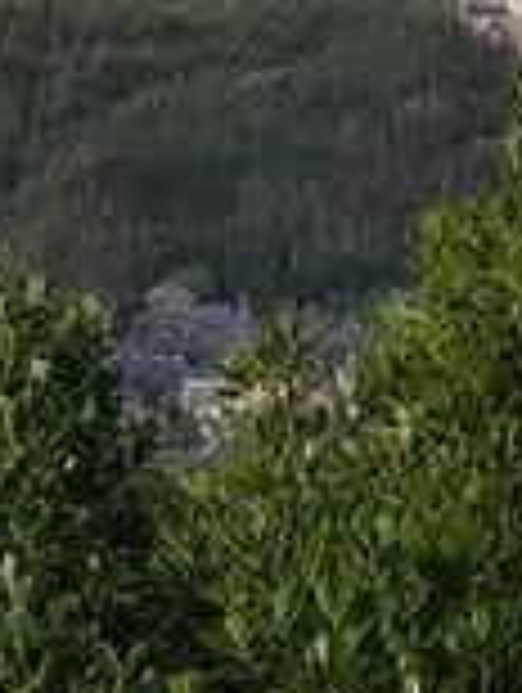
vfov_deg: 3.0
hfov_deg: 2.3
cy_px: -684
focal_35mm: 654
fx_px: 13113
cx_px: -963
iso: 50
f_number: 1.88
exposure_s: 1/835
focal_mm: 5.56
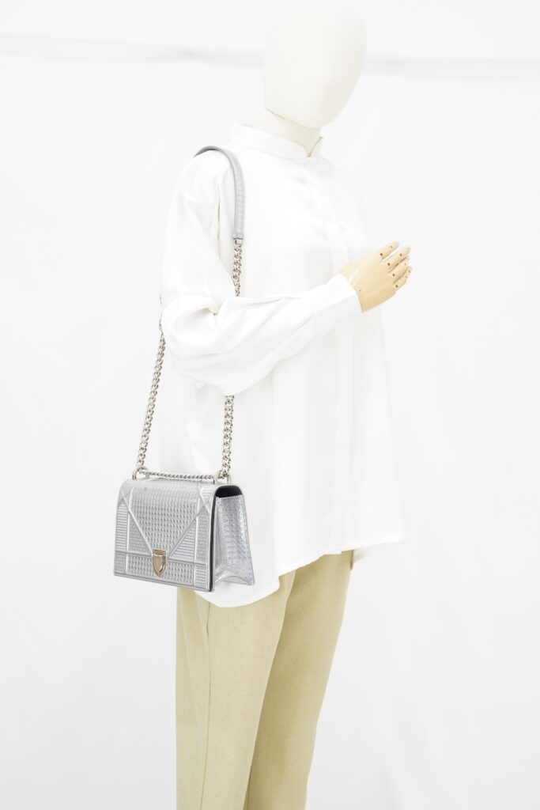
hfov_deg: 27.0
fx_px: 1125
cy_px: 405
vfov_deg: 39.6
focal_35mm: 50
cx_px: 270
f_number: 6.3
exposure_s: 1/6
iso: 640
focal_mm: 50
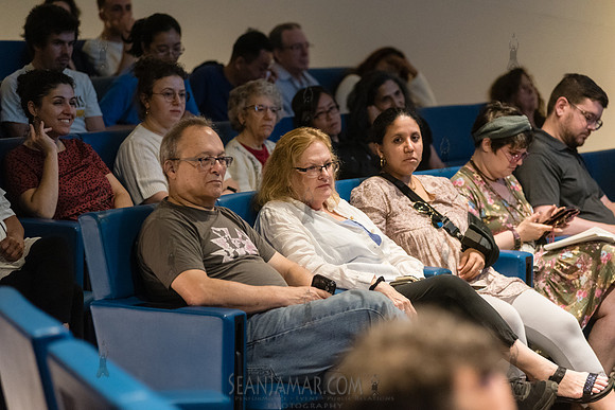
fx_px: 2307
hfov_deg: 15.2
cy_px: 205
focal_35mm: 135
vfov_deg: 10.2
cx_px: 308
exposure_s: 1/200
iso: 5000
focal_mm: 135
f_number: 3.5
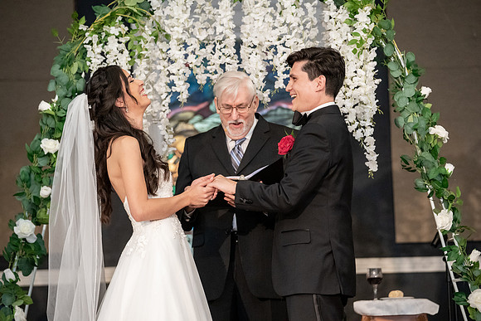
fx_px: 1844
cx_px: 240
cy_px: 160
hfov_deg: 14.9
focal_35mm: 138
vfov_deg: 9.9
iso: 8000
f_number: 4
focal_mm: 138
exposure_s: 1/200
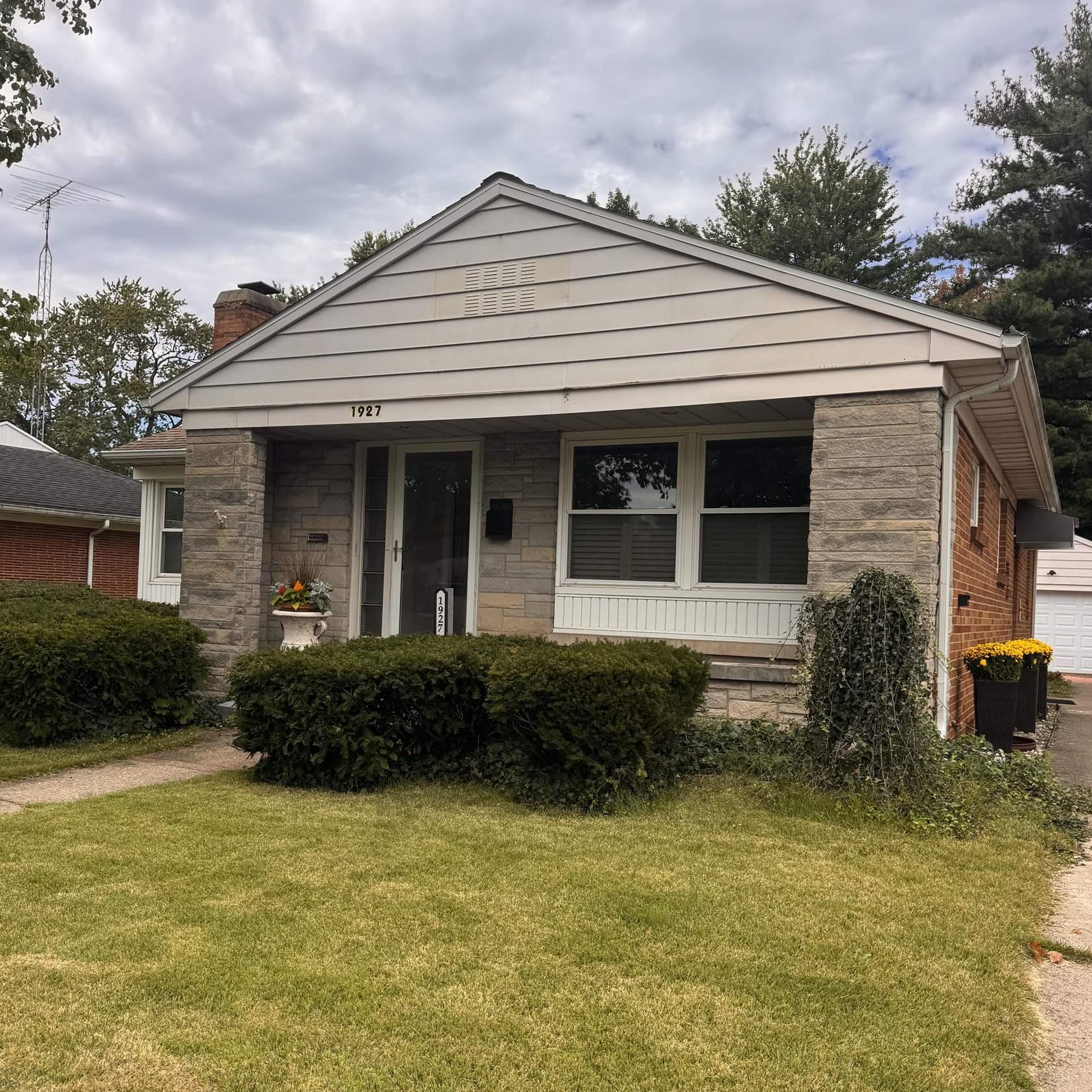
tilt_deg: +0.8
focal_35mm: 29
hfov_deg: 55.6
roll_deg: -2.6
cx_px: 550
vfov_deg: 55.6
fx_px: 1035
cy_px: 592
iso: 80
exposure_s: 1/3096
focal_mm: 6.76
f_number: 1.78
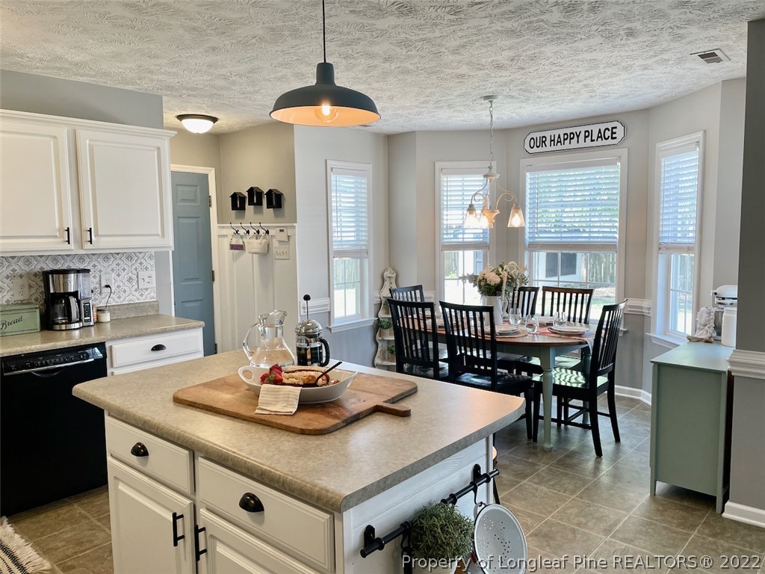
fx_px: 575
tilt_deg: -5.3
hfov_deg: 67.3
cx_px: 382
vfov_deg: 53.1
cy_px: 287
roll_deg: +0.9
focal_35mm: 26
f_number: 1.6
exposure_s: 1/120
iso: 64
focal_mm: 4.2
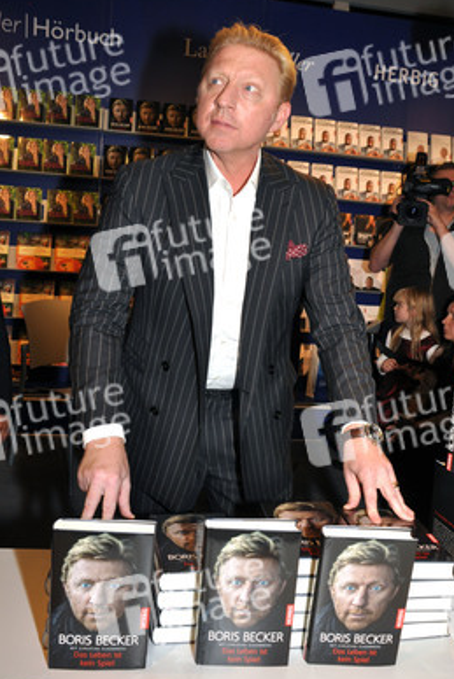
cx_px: 232
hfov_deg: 38.9
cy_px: 338
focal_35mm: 34
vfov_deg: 55.8
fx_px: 643
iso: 500
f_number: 7.1
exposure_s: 1/200
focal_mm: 22
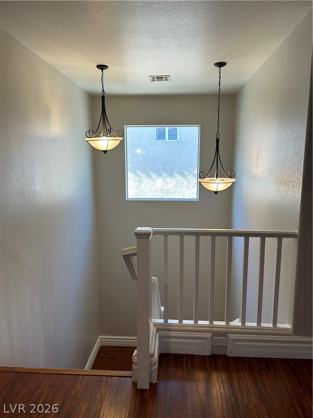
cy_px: 209
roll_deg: +1.2
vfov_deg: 67.3
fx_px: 313
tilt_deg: -10.5
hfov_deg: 53.1
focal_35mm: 26
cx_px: 156
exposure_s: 1/120
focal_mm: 5.7
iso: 50
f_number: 1.5
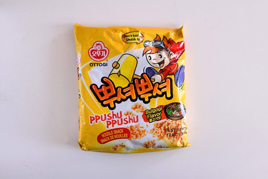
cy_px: 90
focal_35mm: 48
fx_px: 357
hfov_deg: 41.1
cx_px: 134
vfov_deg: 28.1
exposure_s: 1/80
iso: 2500
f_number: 6.3
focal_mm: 48
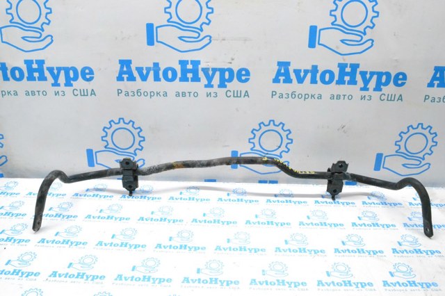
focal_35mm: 33
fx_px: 408
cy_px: 148
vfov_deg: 39.9
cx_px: 222
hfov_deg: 57.2
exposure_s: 1/50
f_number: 18
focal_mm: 22
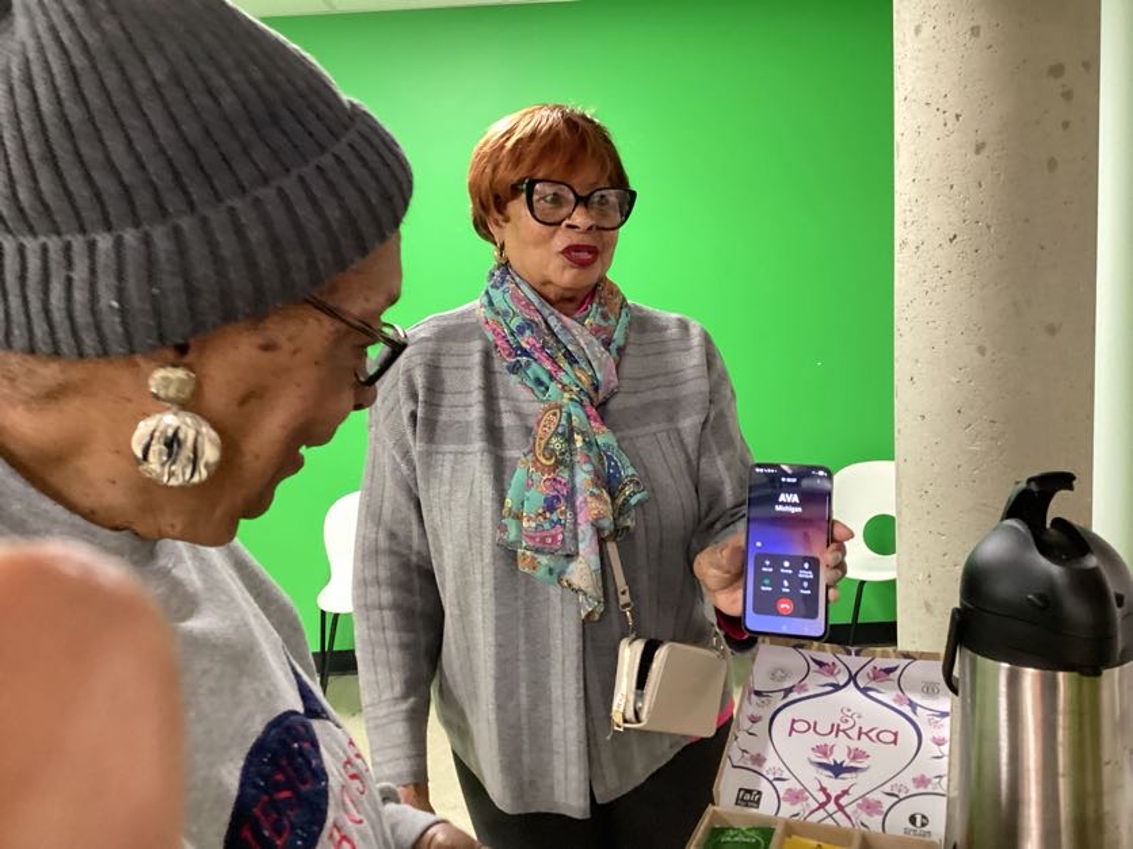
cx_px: 566
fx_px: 1015
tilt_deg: -6.3
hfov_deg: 58.4
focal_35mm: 31
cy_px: 424
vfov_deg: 45.4
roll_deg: +3.8
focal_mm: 3.3
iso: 400
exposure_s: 1/30
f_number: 2.4
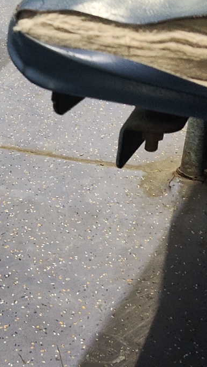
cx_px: -89
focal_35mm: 70
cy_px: 240
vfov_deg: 30.0
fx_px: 682
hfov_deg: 16.0
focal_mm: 5.56
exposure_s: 1/20
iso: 4708
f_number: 1.88
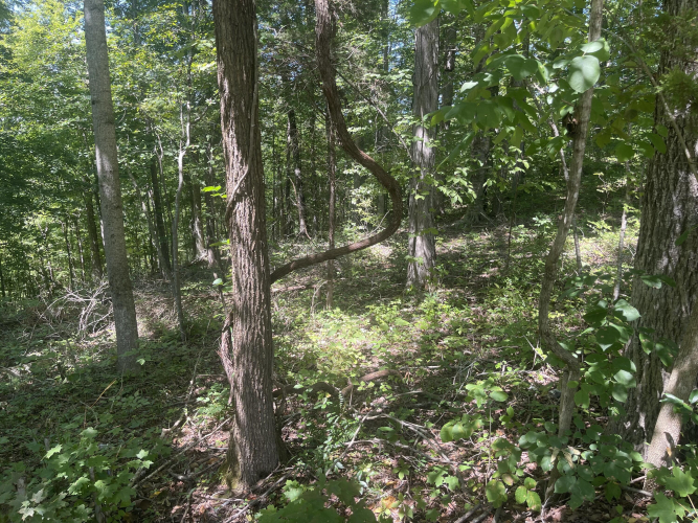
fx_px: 504
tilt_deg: -10.3
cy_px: 262
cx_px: 349
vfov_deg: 54.9
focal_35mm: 25
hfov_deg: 69.4
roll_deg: -3.1
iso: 32
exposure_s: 1/128
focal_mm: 5.1
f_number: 1.6
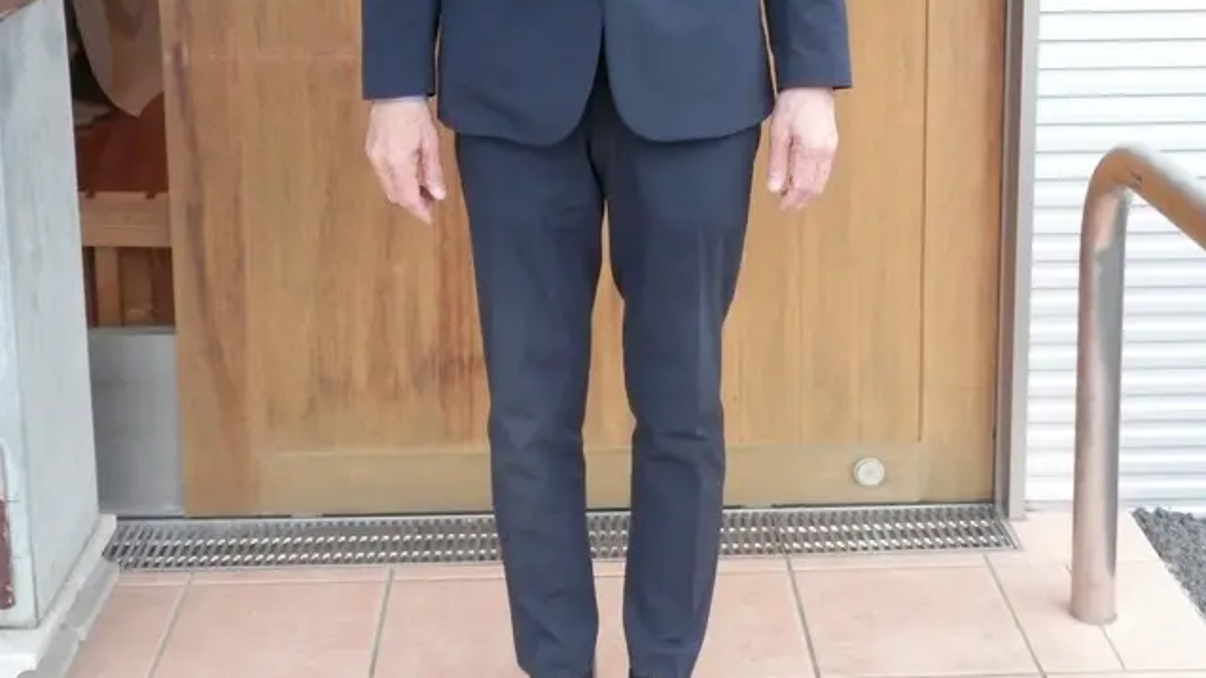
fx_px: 1726
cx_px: 604
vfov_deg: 21.4
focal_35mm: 54
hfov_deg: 38.5
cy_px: 2
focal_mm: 6.6
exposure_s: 1/20
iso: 200
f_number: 3.6
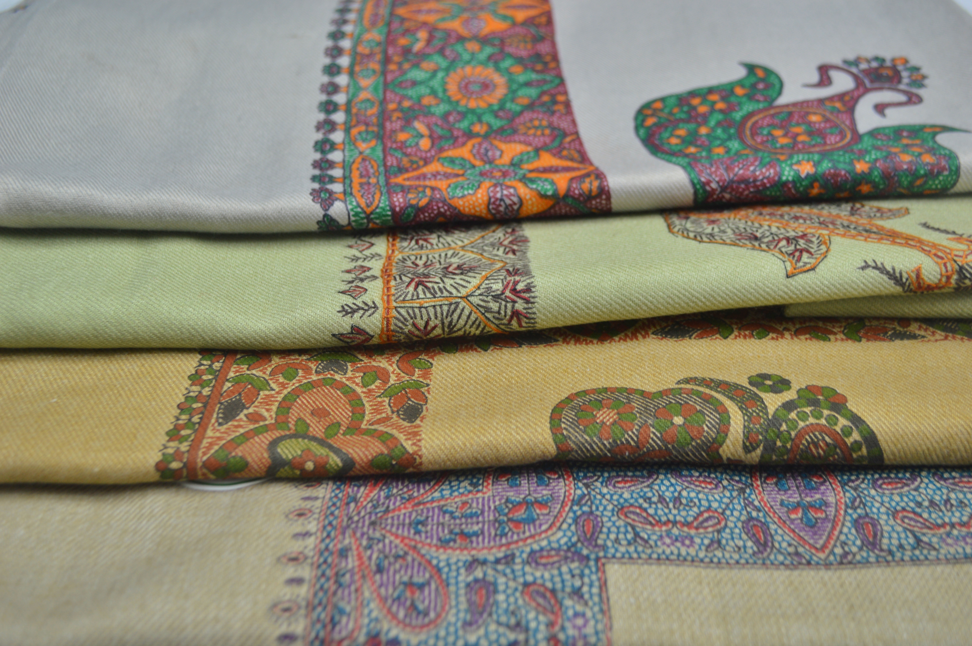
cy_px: 323
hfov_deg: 49.6
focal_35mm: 39
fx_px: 1052
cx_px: 486
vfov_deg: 34.1
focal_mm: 26
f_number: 4.2
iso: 200
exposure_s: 1/15
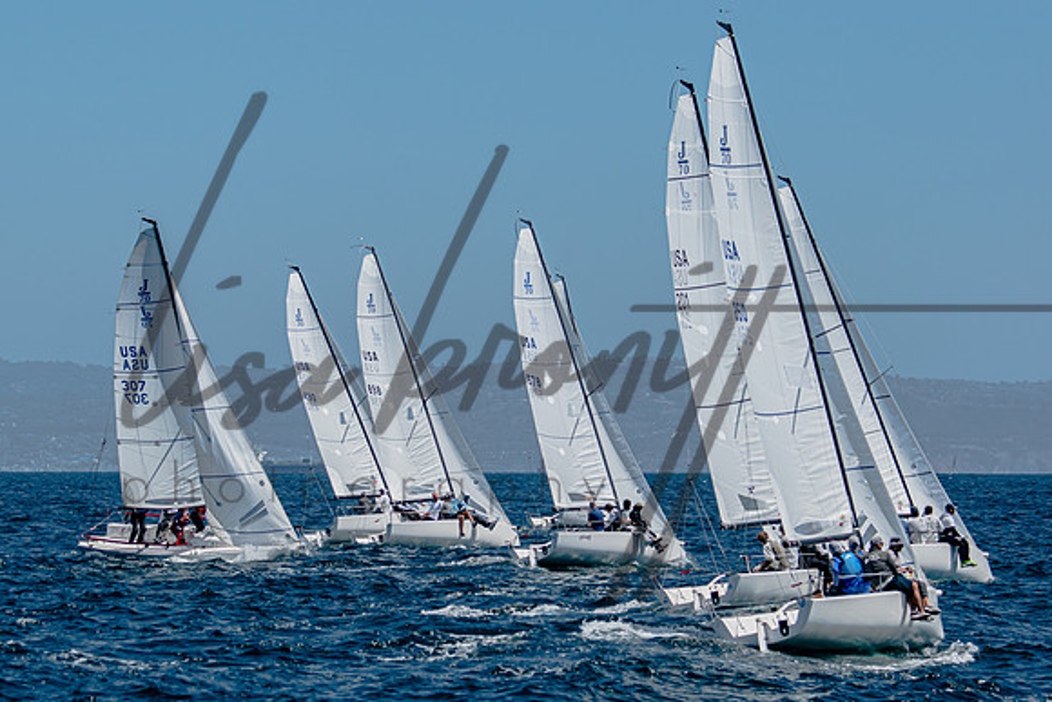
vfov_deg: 5.8
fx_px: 6889
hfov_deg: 8.7
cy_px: 327
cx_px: 458
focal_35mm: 236
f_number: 5
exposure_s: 1/2000
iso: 200
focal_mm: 135
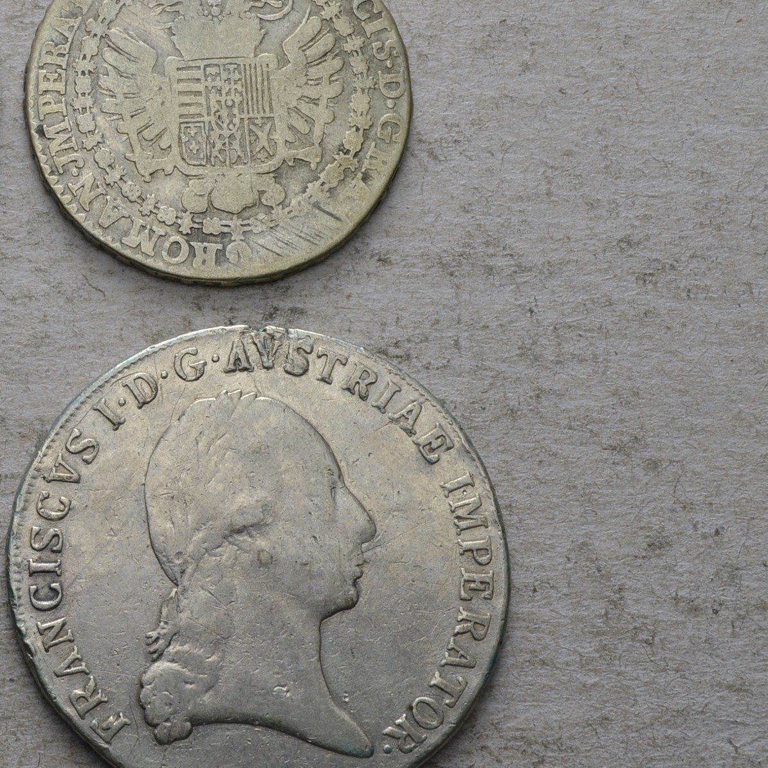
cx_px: 30
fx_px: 2306
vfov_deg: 18.9
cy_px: 342
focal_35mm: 92
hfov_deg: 18.5
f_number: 14
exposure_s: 1/250
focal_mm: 35
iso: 400
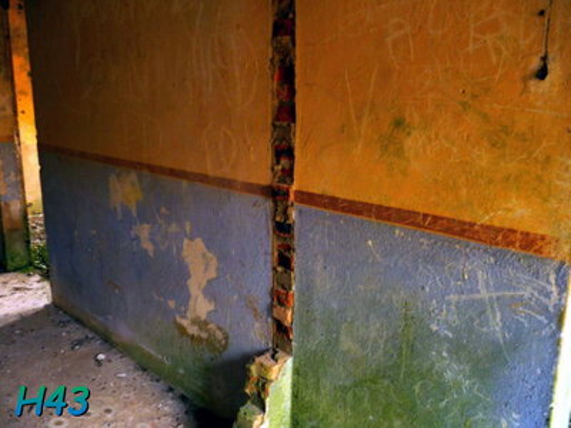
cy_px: 214
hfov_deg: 58.4
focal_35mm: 31
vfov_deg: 45.4
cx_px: 286
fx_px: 511
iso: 80
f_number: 2.8
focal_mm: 5.5
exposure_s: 1/8
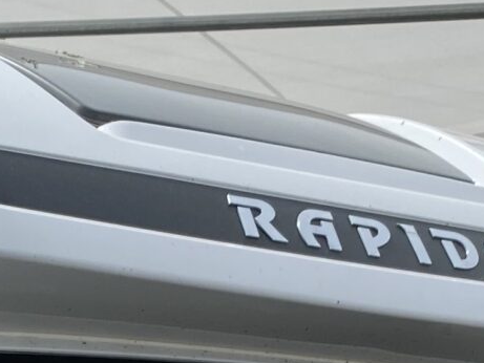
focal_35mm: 141
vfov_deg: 9.6
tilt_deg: -6.0
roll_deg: -2.4
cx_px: -4
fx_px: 1972
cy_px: 805
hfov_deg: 13.8
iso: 32
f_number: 1.8
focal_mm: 4.25
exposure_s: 1/2315
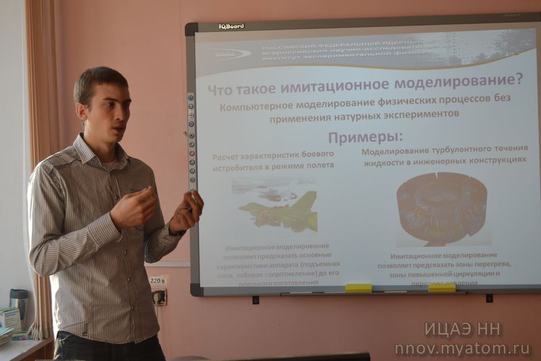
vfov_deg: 25.0
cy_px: 180
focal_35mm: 54
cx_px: 270
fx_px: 811
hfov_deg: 36.9
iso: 200
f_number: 5.6
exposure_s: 1/125
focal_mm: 36
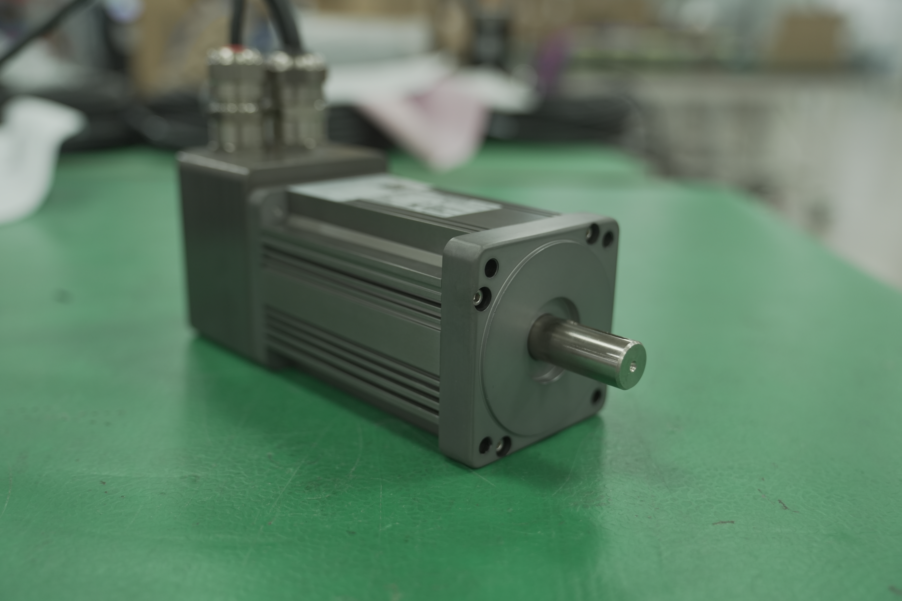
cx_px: 451
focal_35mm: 35
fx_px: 877
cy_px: 300
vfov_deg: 37.9
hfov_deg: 54.4
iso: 400
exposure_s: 1/80
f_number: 2.8
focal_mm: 35
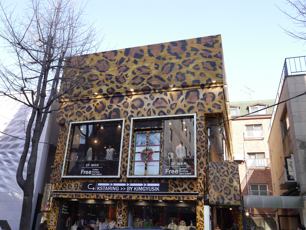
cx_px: 153
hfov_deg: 56.8
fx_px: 283
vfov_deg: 44.2
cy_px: 115
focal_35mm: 32
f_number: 5
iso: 160
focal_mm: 16
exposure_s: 1/200
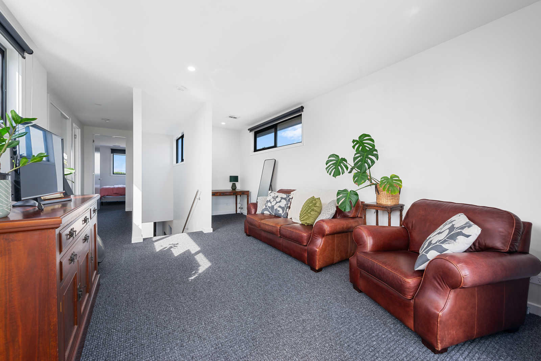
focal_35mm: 14
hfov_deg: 104.2
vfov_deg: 81.3
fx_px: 210
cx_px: 270
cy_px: 180
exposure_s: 1/15
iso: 125
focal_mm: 14
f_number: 8
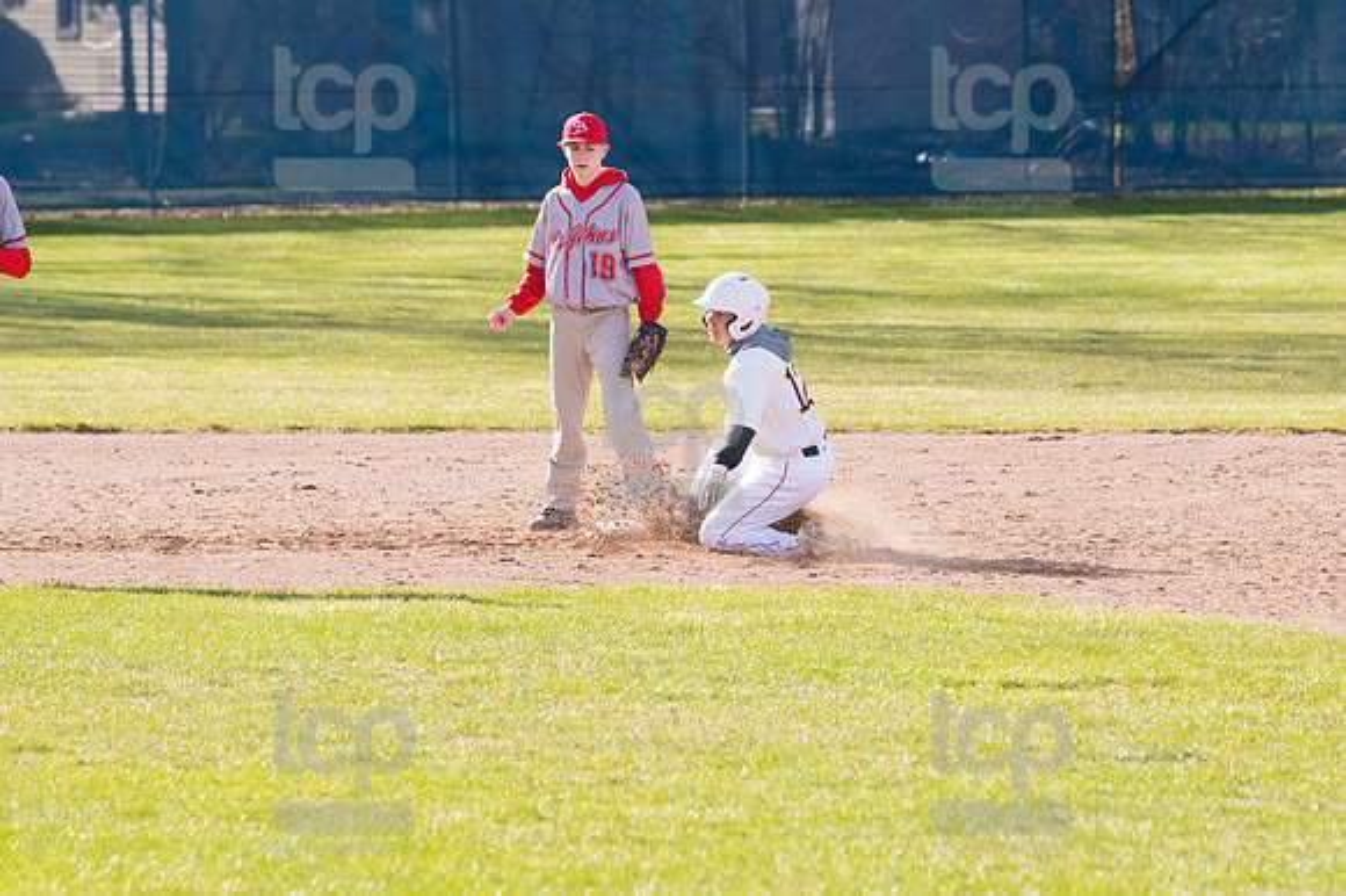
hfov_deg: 6.9
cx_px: 673
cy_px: 448
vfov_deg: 4.6
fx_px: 11210
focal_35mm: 300
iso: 1000
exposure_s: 1/1600
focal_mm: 200
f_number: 5.6
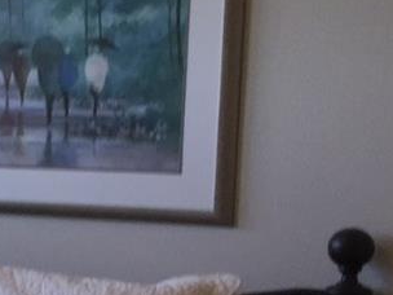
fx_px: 1623
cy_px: 326
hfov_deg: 11.8
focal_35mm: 143
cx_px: -487
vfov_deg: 10.3
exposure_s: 1/60
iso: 40
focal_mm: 4.15
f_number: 2.2
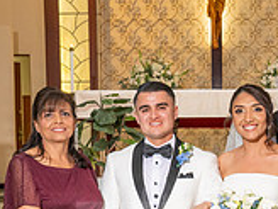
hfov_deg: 20.5
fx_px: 763
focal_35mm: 95
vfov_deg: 15.1
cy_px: 241
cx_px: 210
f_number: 4
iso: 800
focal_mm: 24
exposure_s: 1/200
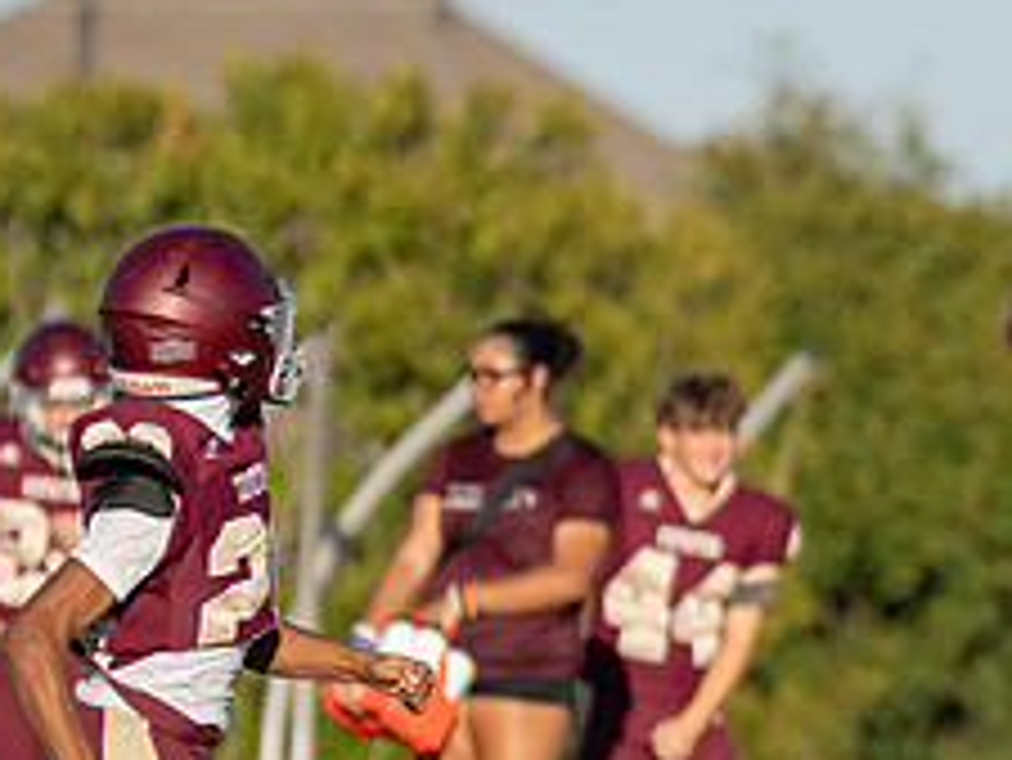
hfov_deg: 2.2
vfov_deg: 1.6
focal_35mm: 912
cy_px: 584
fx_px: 26677
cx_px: 1402
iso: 160
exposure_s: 1/3200
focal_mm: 200
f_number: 2.8
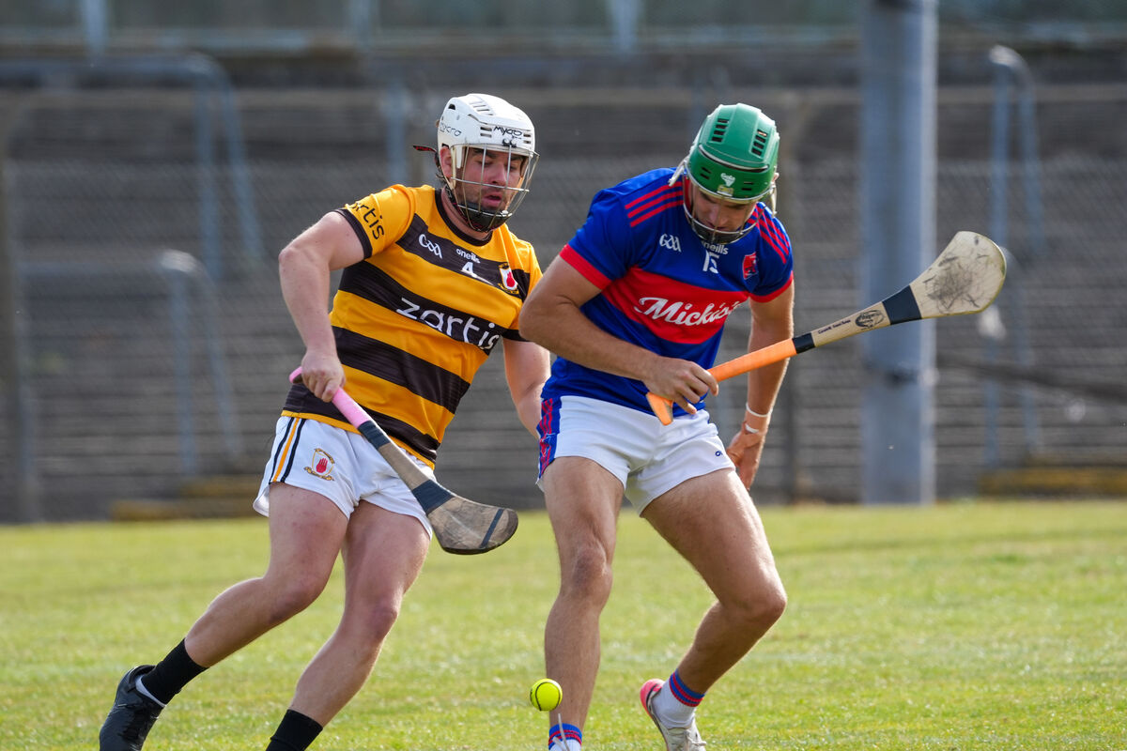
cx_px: 564
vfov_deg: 2.3
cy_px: 376
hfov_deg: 3.5
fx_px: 18594
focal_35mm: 594
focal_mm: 594
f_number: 8
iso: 640
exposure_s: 1/1000
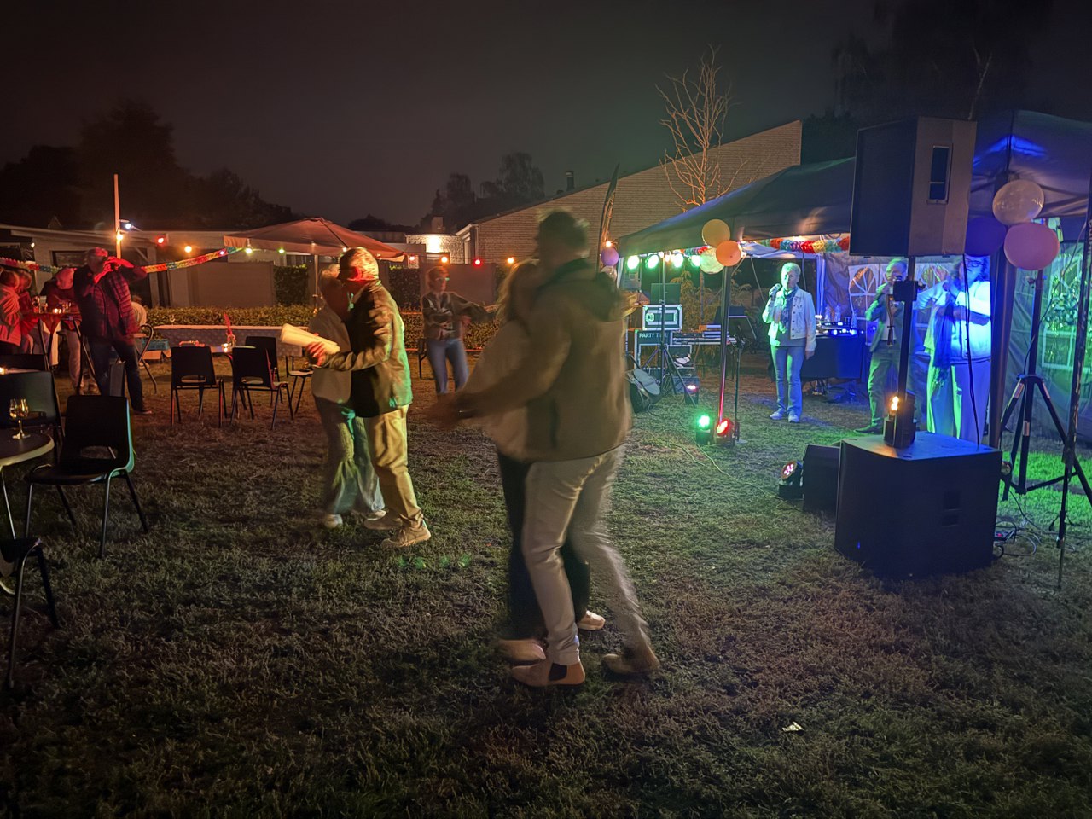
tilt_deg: -9.5
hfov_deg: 71.6
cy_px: 410
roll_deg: +1.1
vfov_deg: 56.8
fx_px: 757
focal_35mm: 24
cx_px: 546
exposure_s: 1/14
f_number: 1.78
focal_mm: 6.76
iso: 2000
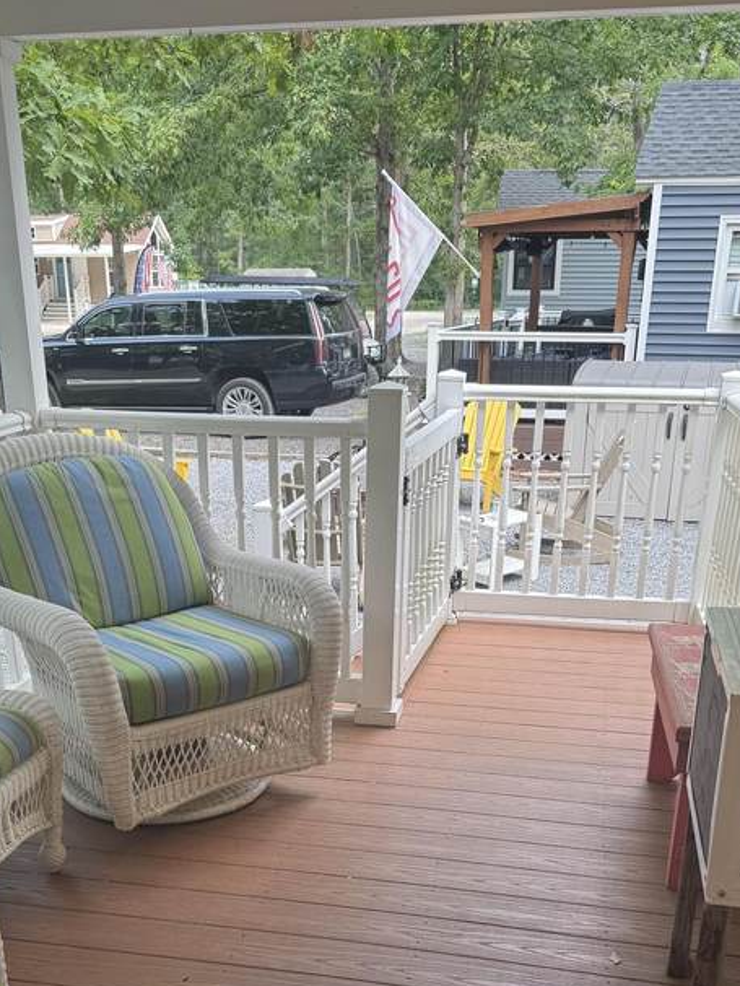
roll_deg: +1.8
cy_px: 748
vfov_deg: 47.0
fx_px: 1082
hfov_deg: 37.7
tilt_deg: -24.0
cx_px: 337
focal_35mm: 38
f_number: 1.78
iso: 50
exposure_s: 1/141
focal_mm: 6.76
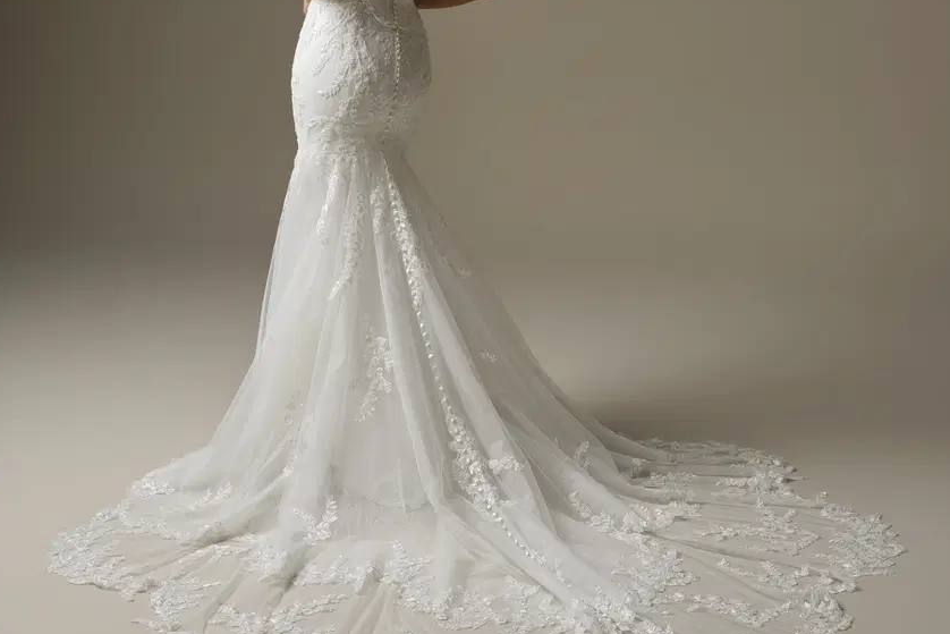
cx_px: 495
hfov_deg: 28.8
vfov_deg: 19.4
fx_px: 1847
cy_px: 250
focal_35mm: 70
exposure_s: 1/125
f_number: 10
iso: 500
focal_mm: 59.8
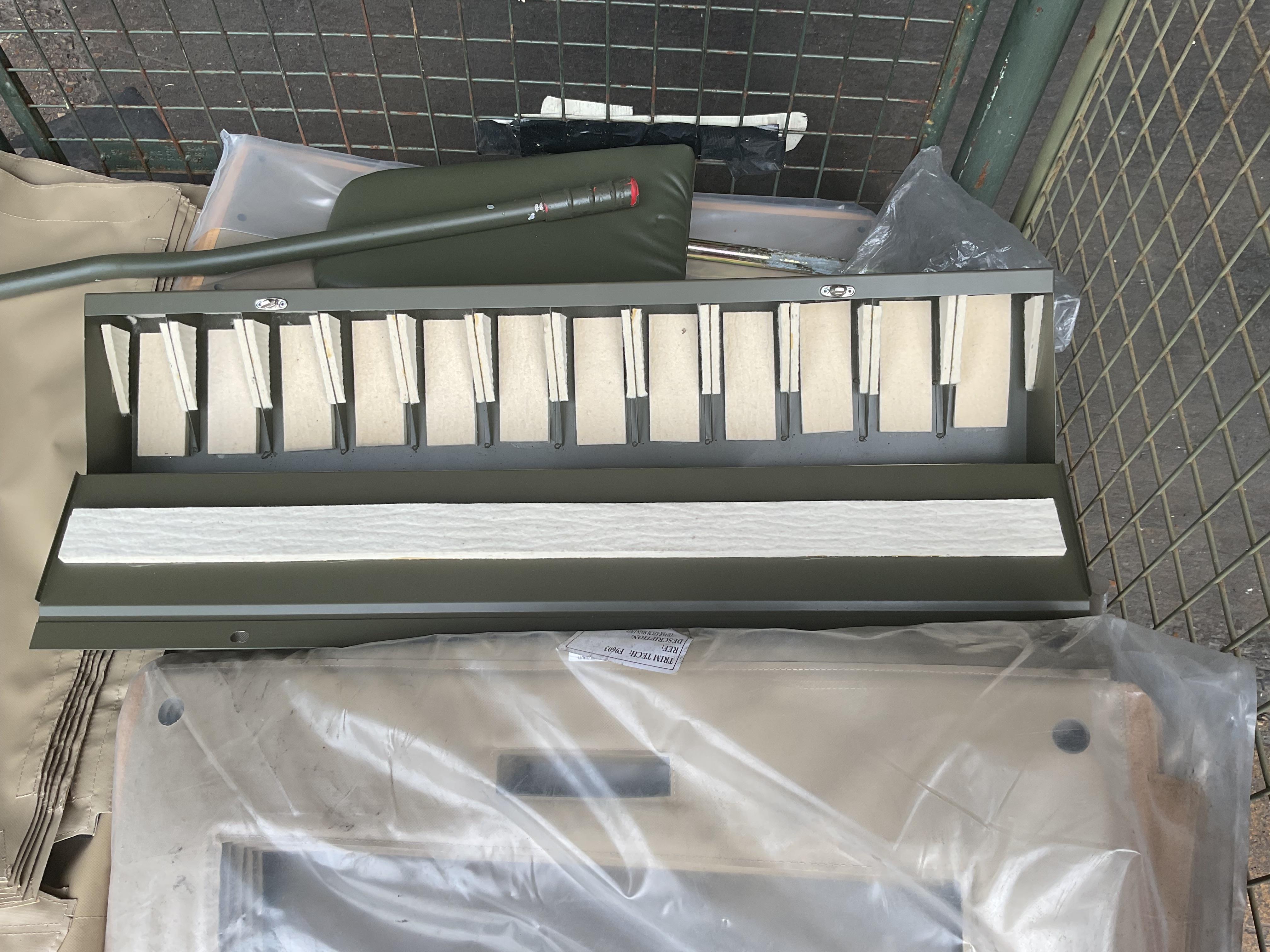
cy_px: 476
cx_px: 635
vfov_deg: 48.2
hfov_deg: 61.7
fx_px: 1064
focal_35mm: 29
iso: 16
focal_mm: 3
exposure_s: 1/215
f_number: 1.8
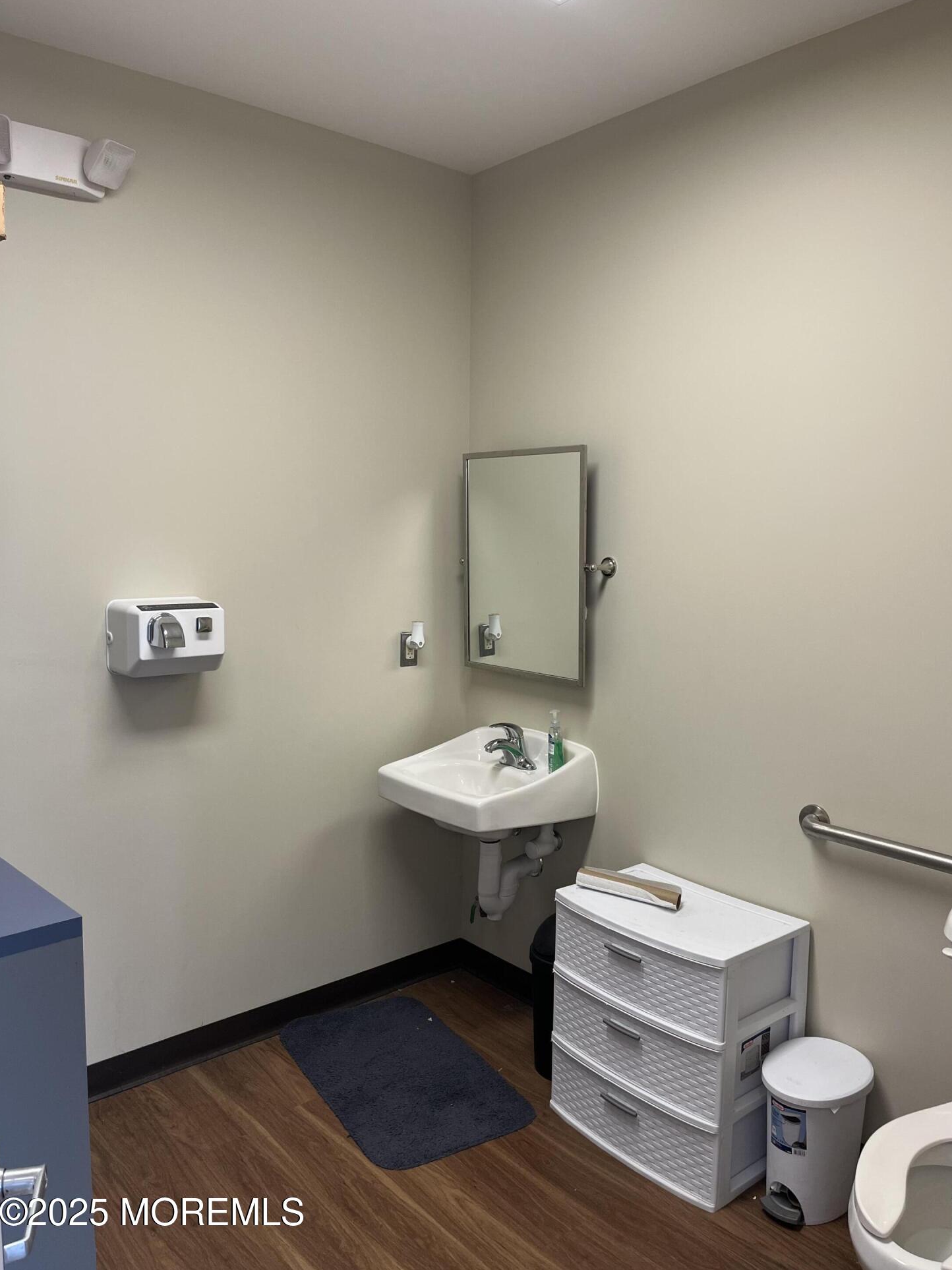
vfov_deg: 65.3
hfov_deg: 51.3
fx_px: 990
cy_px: 613
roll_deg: -0.4
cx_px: 491
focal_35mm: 27
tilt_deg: -5.7
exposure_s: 1/60
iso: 64
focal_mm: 5.1
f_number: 1.6
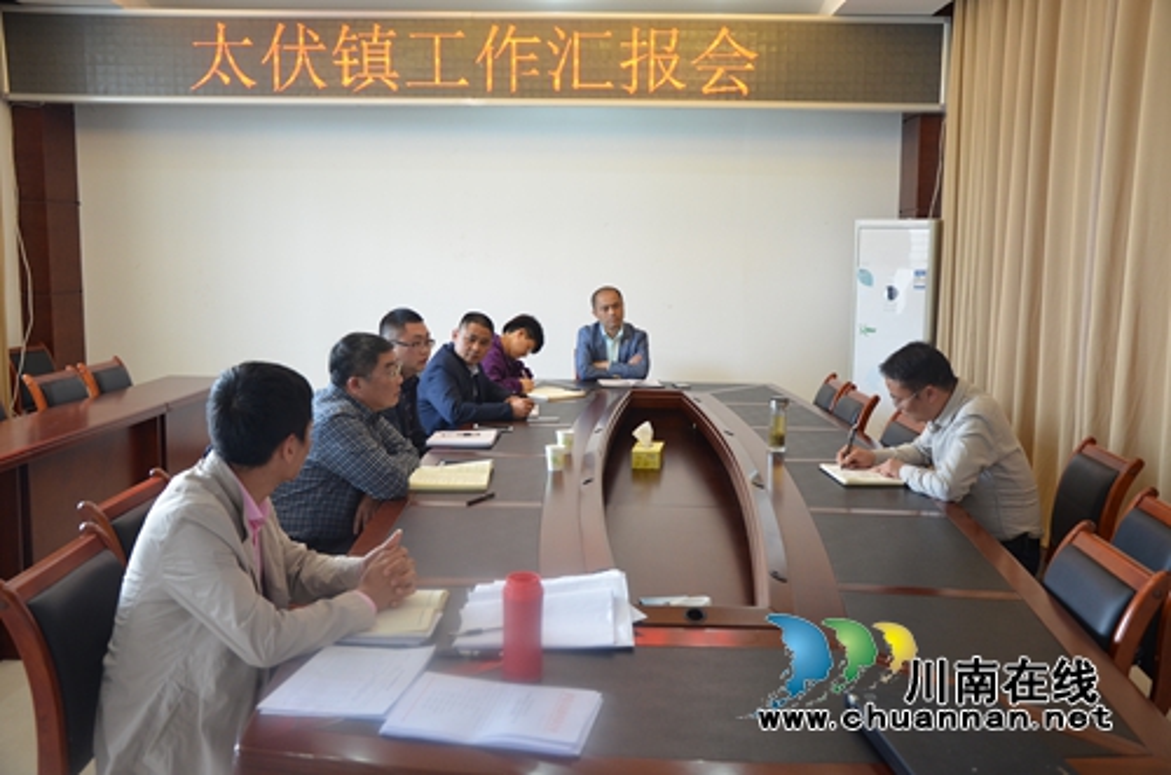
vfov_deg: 39.8
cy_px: 388
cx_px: 586
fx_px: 1071
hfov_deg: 57.3
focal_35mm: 33
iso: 800
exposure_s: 1/60
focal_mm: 22
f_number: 4
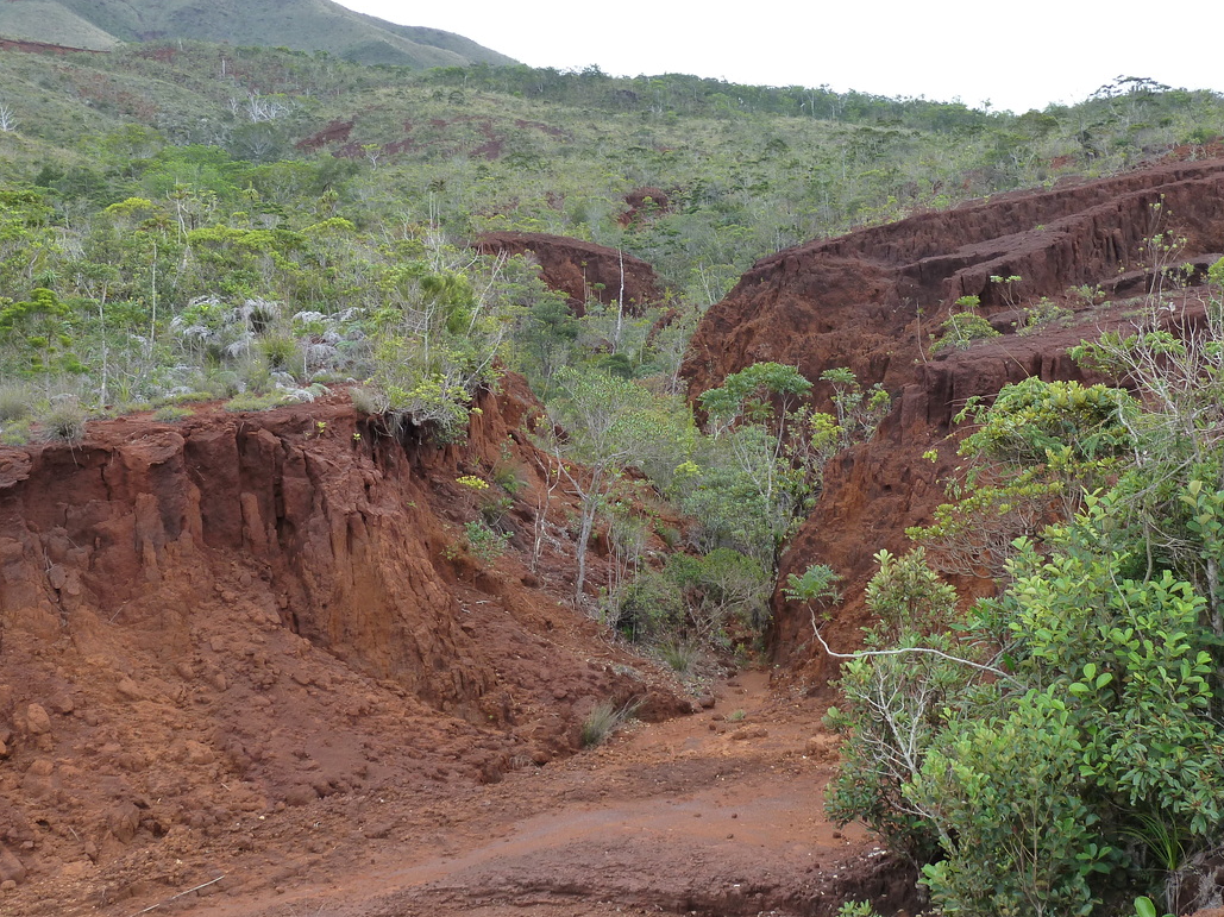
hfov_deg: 38.9
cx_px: 600
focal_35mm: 49
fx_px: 1732
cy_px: 389
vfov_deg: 29.6
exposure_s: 1/125
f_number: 4
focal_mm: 6.9
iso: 125
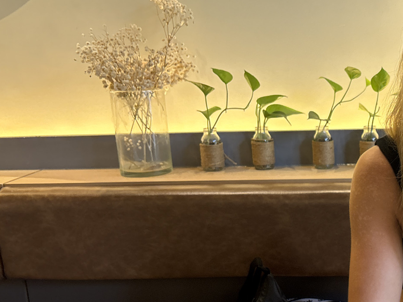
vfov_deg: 25.9
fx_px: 652
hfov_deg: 31.4
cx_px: 418
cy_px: 201
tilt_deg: -13.7
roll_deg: +2.0
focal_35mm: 56
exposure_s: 1/50
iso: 160
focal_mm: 5.96
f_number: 1.6
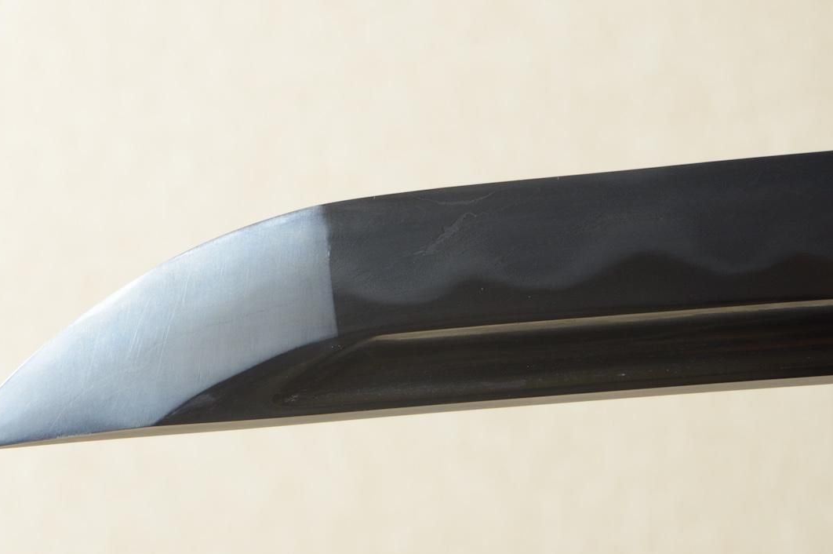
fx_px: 4115
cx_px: 329
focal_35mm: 178
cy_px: 239
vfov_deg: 7.7
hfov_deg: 11.6
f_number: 11
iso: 400
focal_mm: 90
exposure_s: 1/1.6
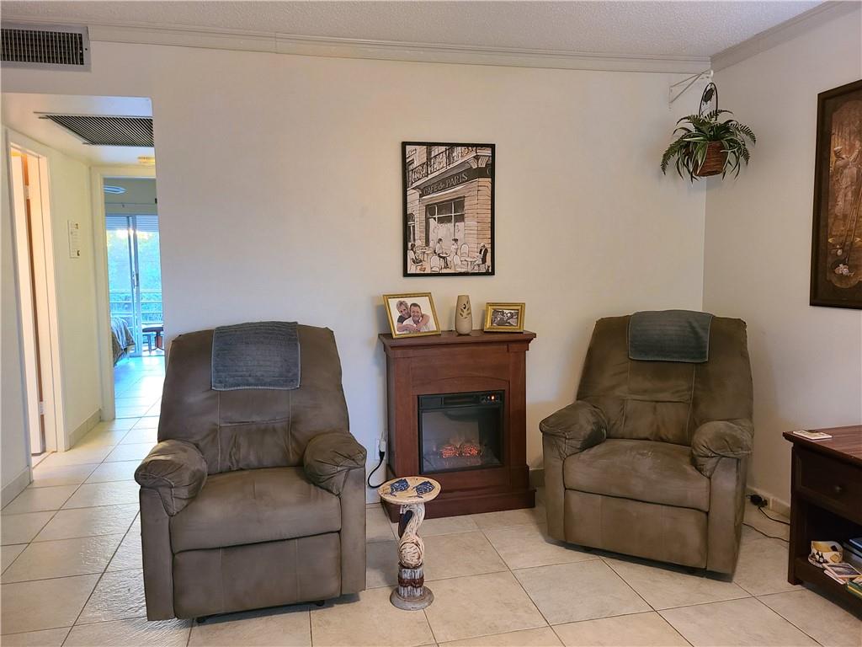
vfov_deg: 53.1
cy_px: 324
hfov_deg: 67.3
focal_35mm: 26
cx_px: 431
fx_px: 647
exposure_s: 1/39
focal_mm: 5.4
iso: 640
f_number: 1.8
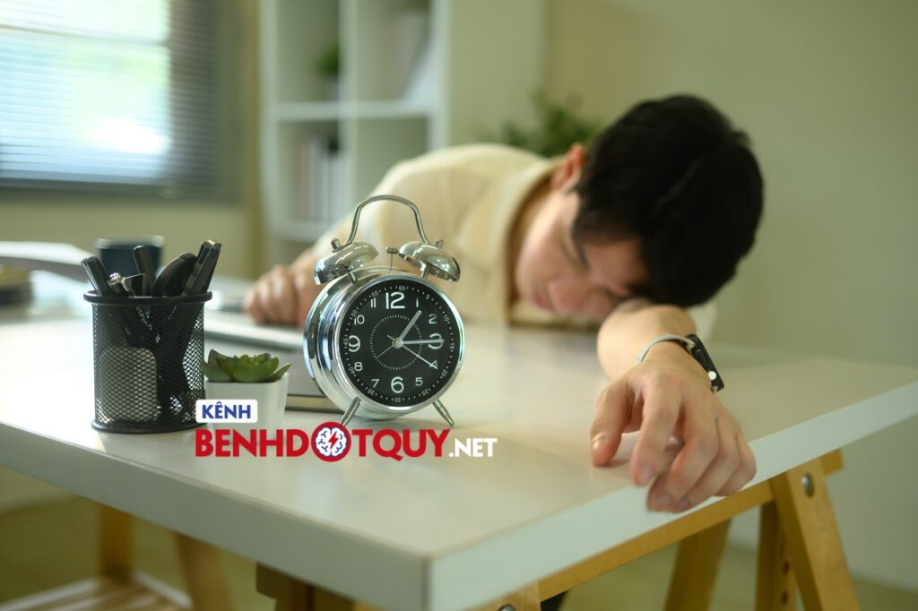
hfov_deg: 48.5
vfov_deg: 33.4
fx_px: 1020
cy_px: 306
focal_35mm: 40
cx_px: 459
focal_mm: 40
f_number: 2
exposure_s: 1/160
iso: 320
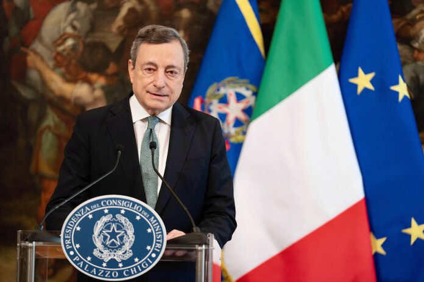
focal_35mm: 143
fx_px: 1684
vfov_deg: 9.6
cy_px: 141
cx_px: 212
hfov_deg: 14.3
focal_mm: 143
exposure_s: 1/250
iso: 800
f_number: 2.8
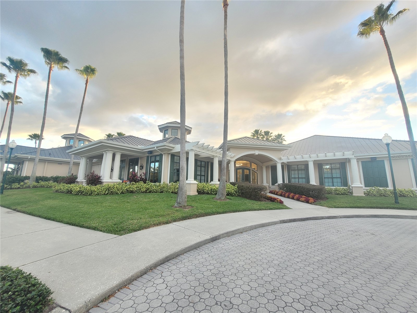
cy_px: 156
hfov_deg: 106.2
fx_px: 157
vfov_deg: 89.9
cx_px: 208
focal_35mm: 13
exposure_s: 1/60
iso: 50
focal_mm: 1.74
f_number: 2.2
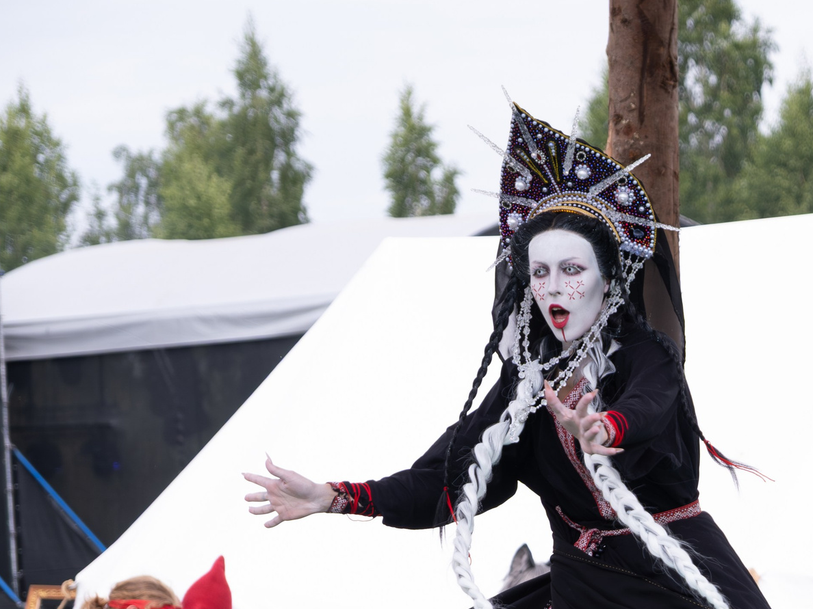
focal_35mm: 172
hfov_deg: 11.4
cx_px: 812
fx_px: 4040
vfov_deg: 8.6
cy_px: 560
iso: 320
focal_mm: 55
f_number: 3.2
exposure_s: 1/1600
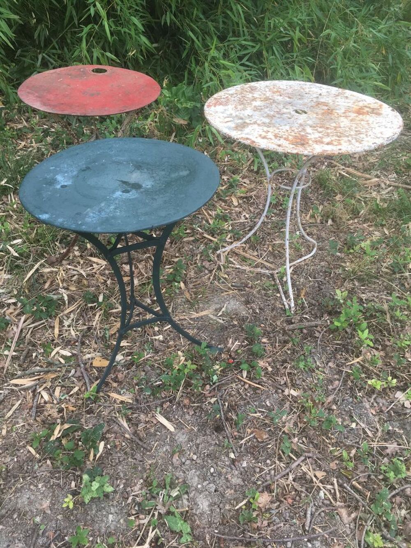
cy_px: 274
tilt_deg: -43.4
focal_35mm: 29
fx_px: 459
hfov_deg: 48.2
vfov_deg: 61.7
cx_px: 206
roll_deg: +0.1
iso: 40
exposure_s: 1/100
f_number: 2.2
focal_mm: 4.15
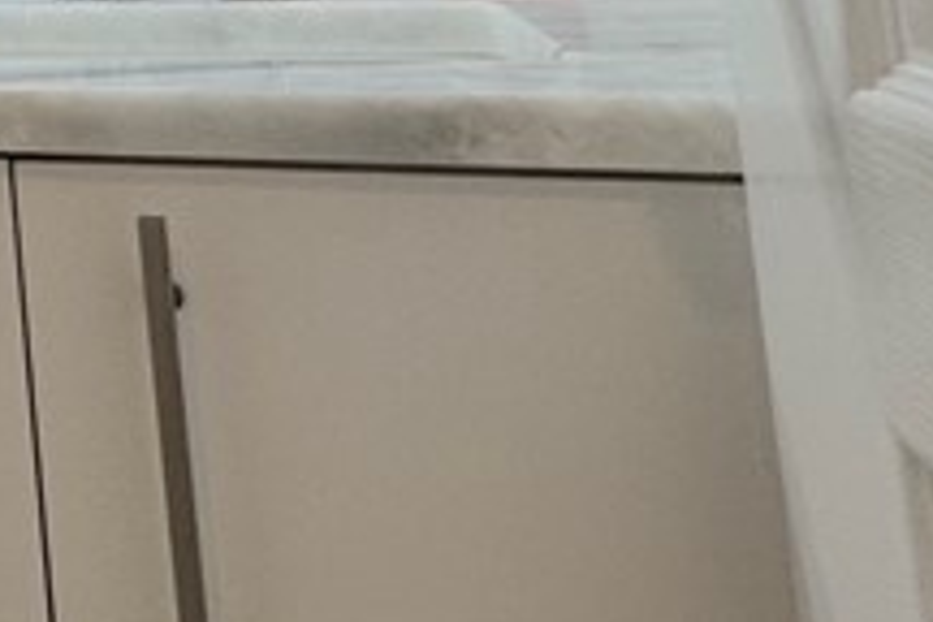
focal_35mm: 69
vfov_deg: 18.2
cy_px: -216
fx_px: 1788
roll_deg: +3.4
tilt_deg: +3.9
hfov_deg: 18.5
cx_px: -946
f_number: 2.2
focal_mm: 2.22
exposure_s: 1/120
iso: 125
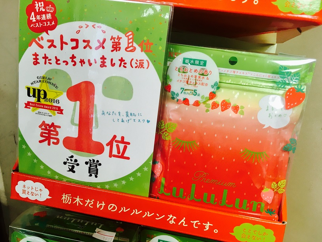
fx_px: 270
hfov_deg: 61.7
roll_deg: -4.5
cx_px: 161
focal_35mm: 29
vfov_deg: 48.2
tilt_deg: -23.7
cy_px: 121
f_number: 2.2
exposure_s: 1/33
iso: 64
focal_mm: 4.15
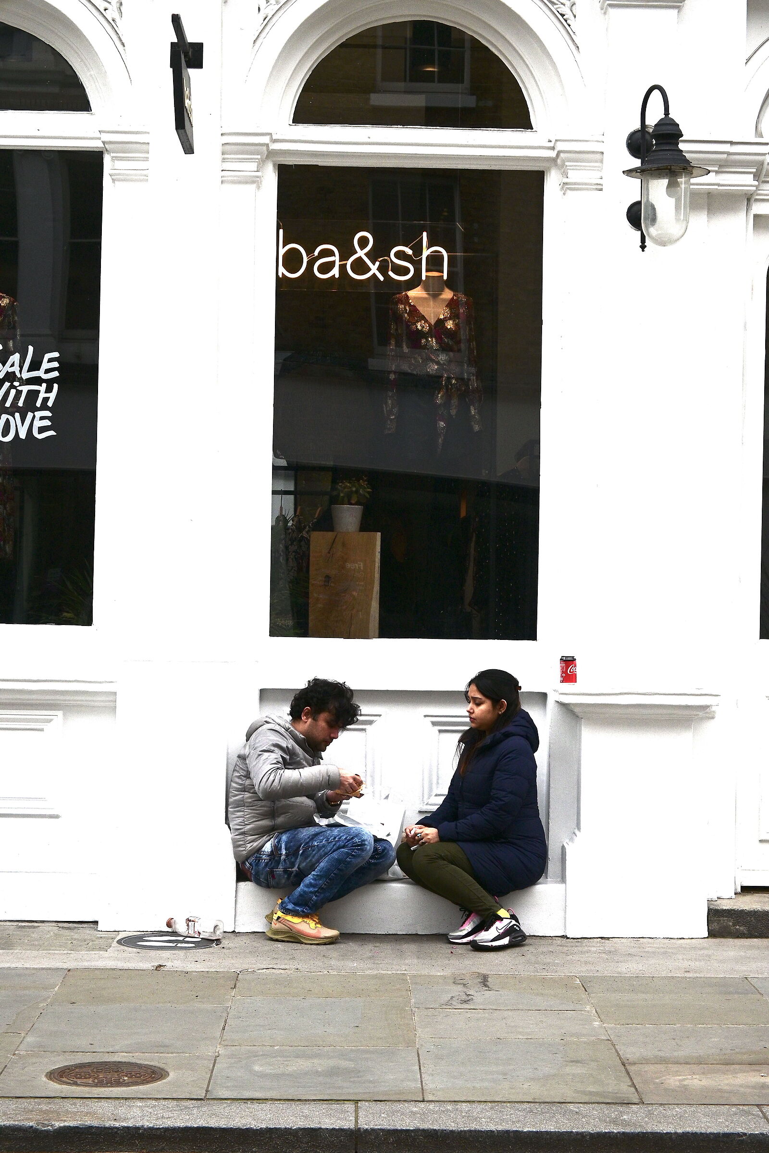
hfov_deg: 18.2
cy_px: 576
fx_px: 2403
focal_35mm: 75
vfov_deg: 27.0
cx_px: 384
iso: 640
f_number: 8
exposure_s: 1/640
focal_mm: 50
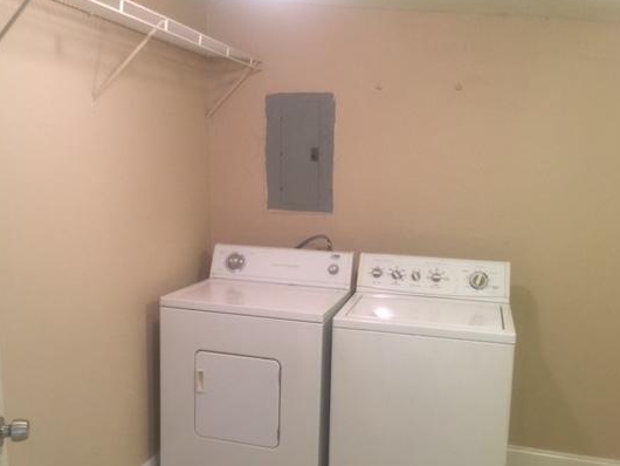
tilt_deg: -9.3
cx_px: 288
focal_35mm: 35
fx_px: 627
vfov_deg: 40.6
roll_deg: -0.6
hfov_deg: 52.6
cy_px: 267
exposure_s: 1/15
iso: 64
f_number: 2.2
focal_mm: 4.15
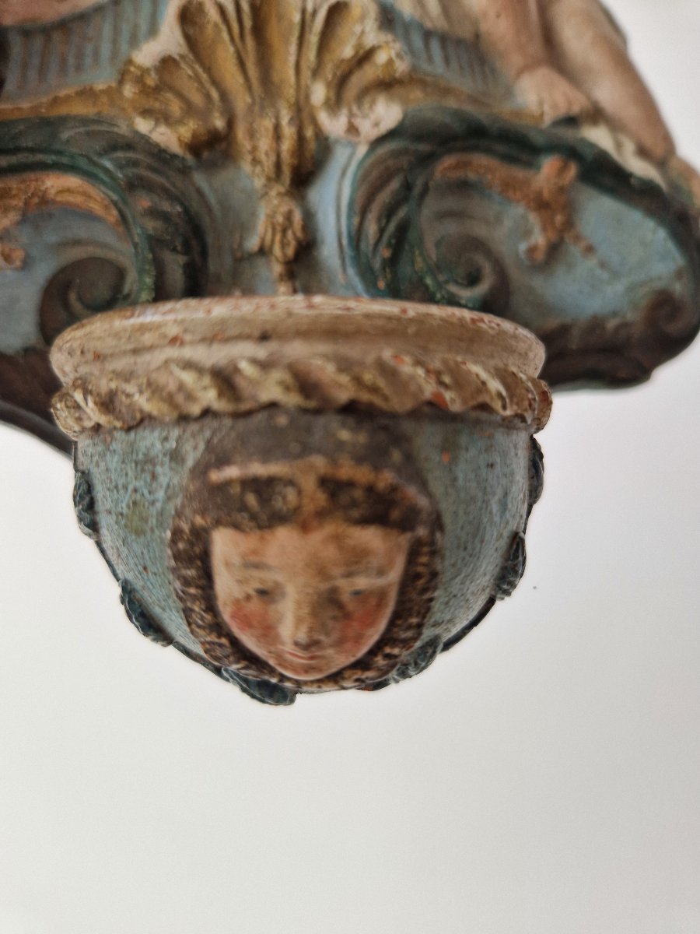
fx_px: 620
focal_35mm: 23
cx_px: 350
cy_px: 467
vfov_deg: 73.9
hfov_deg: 58.9
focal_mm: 5.4
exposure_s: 1/100
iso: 50
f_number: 1.8
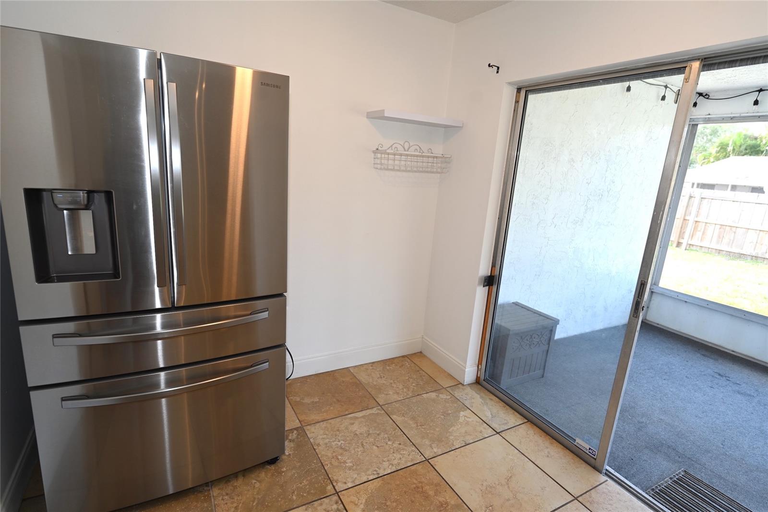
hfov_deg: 88.4
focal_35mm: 18
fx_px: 395
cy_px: 256
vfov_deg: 65.9
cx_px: 384
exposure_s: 1/80
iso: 200
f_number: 4.5
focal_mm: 18.5
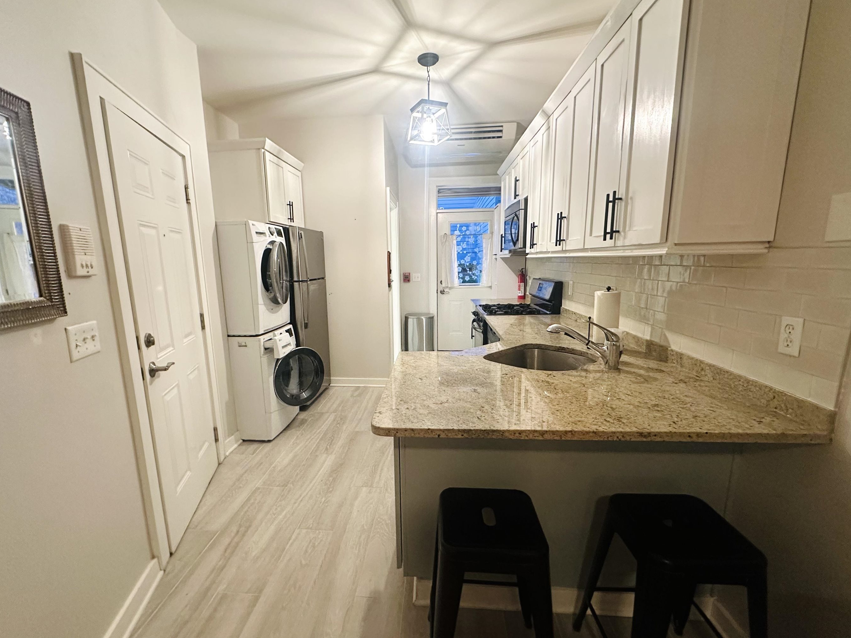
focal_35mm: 16
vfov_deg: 78.1
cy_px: 333
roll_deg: +1.0
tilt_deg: -10.2
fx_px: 393
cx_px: 404
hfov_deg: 94.4
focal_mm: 2.22
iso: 640
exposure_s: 1/60
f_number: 2.2
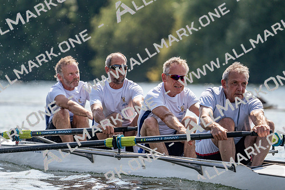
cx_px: 142
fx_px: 2938
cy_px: 95
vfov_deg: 3.7
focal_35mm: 371
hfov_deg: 5.6
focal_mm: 371
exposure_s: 1/1600
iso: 320
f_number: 6.3
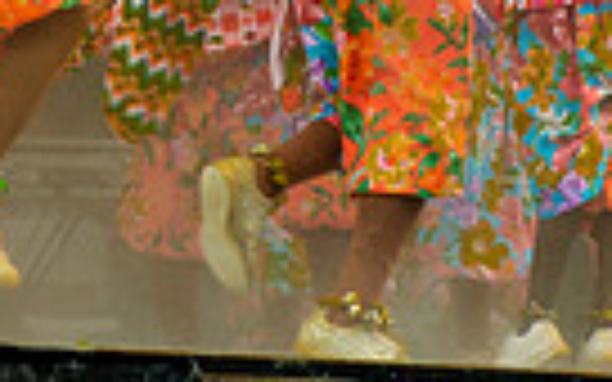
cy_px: -31
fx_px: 5087
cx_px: -153
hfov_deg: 6.8
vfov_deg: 4.3
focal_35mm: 305
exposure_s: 1/250
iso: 125
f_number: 5
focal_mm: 70
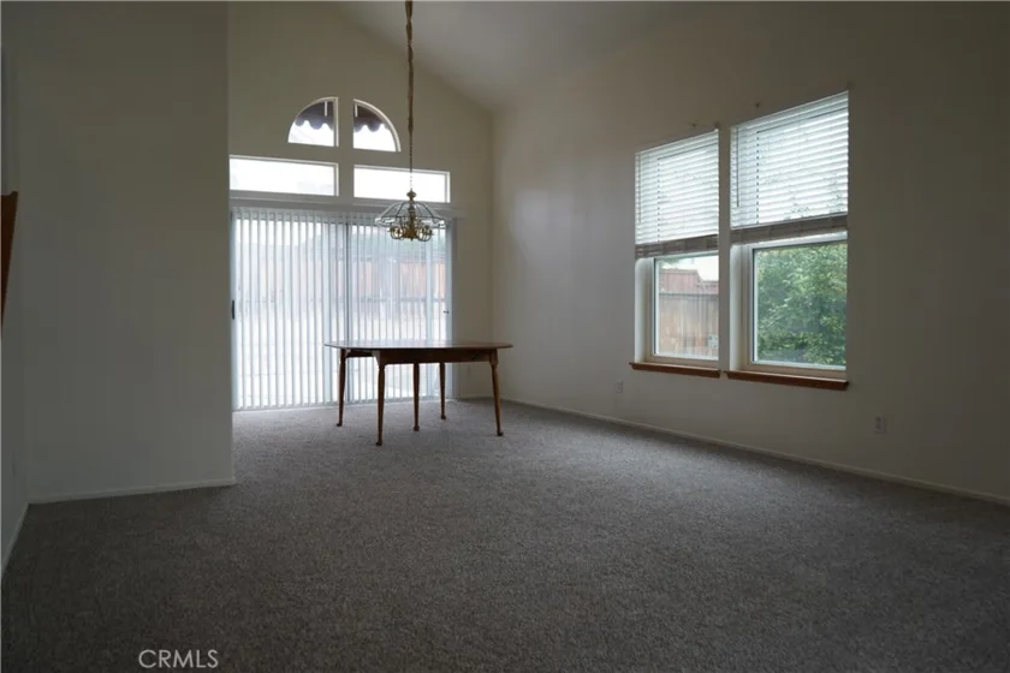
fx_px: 785
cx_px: 505
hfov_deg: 65.5
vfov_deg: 46.4
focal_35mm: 28
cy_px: 336
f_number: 4
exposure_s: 1/160
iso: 800
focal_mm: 28
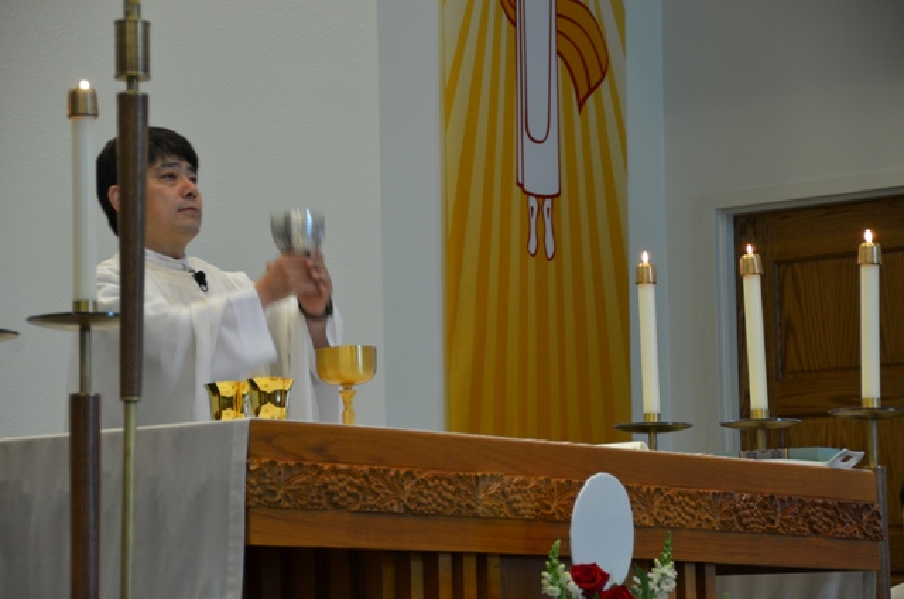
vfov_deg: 9.6
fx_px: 3571
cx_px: 452
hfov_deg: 14.4
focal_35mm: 142
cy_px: 300
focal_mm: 95
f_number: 5.3
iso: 800
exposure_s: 1/30
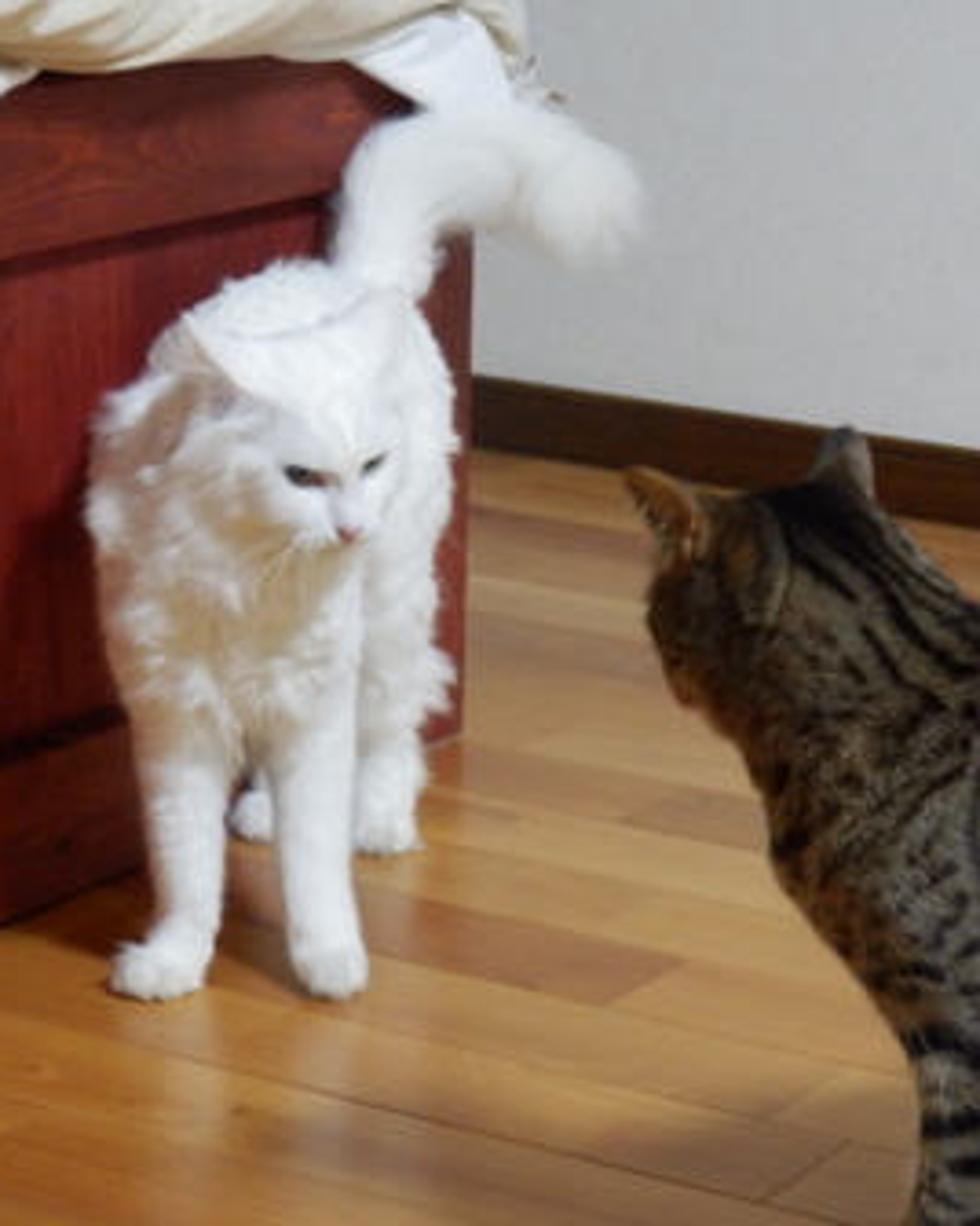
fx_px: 3807
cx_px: 753
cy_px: 615
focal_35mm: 105
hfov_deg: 14.6
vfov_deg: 18.3
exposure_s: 1/13
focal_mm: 14.4
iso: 800
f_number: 4.6
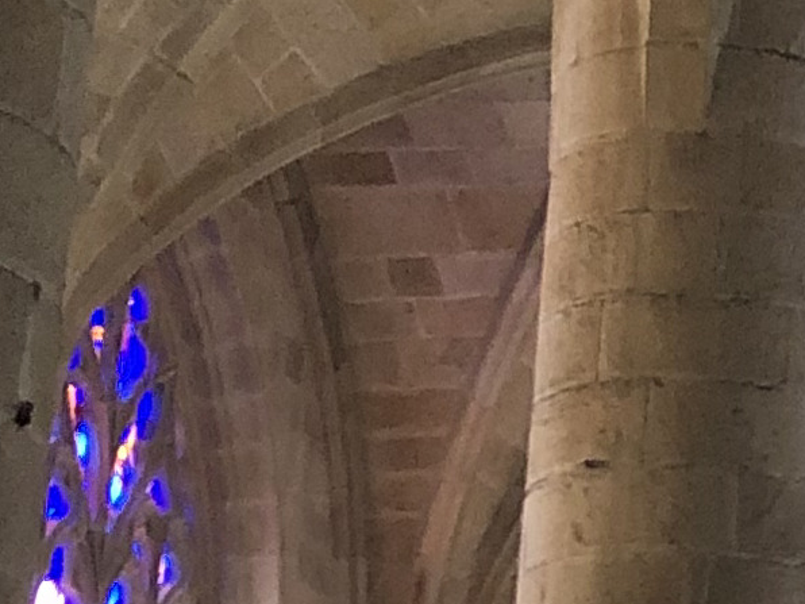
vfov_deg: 7.9
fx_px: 4372
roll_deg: +0.4
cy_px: 592
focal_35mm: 188
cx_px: 1930
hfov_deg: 9.4
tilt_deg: +14.7
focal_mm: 4
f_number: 1.8
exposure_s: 1/15
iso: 50
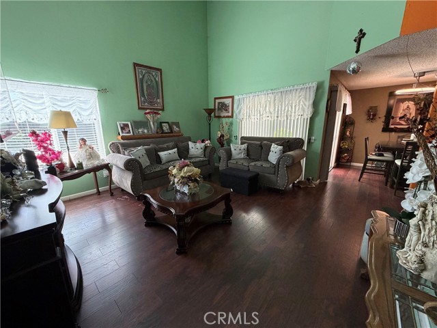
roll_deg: +0.3
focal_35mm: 14
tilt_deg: -12.6
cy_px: 164
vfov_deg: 85.7
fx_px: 177
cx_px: 218
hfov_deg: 102.1
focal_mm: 2.22
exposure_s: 1/121
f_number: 2.2
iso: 320
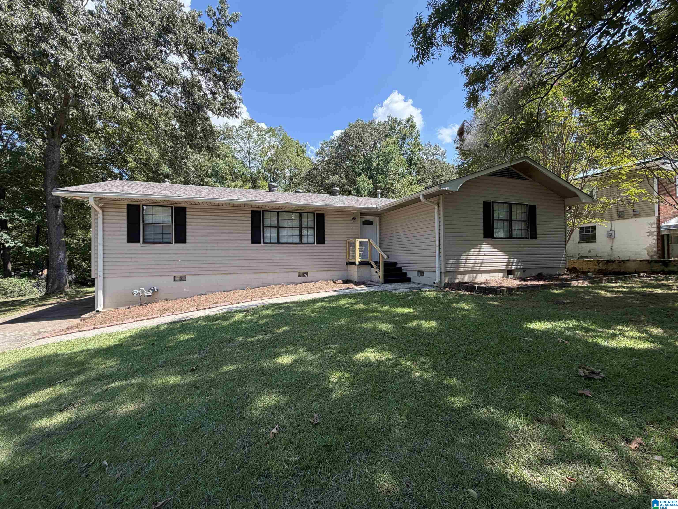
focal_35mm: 14
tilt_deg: +1.2
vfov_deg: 85.7
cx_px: 339
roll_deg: +1.7
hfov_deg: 102.1
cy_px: 254
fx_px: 274
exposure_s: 1/502
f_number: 2.2
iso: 50
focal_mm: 2.22
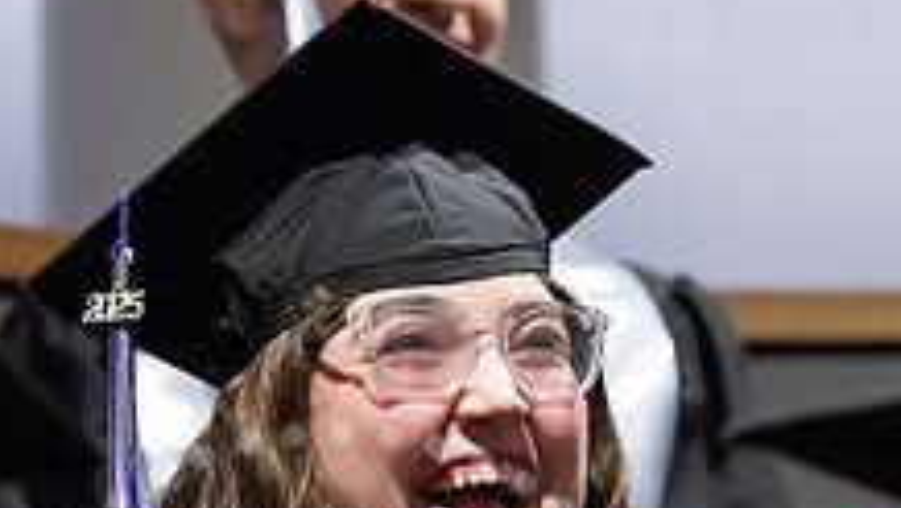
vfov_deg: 4.5
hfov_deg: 8.0
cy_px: 805
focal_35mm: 270
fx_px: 6455
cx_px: 335
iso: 20000
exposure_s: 1/400
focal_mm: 125
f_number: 4.5
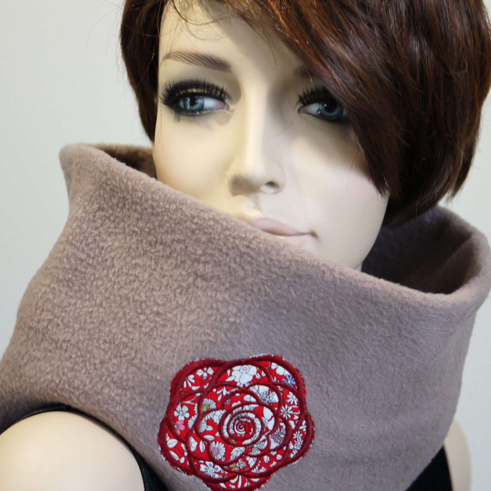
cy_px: 180
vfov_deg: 19.0
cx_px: 261
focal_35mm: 91
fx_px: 1460
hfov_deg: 19.1
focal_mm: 30
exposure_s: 1/60
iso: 800
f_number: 2.8
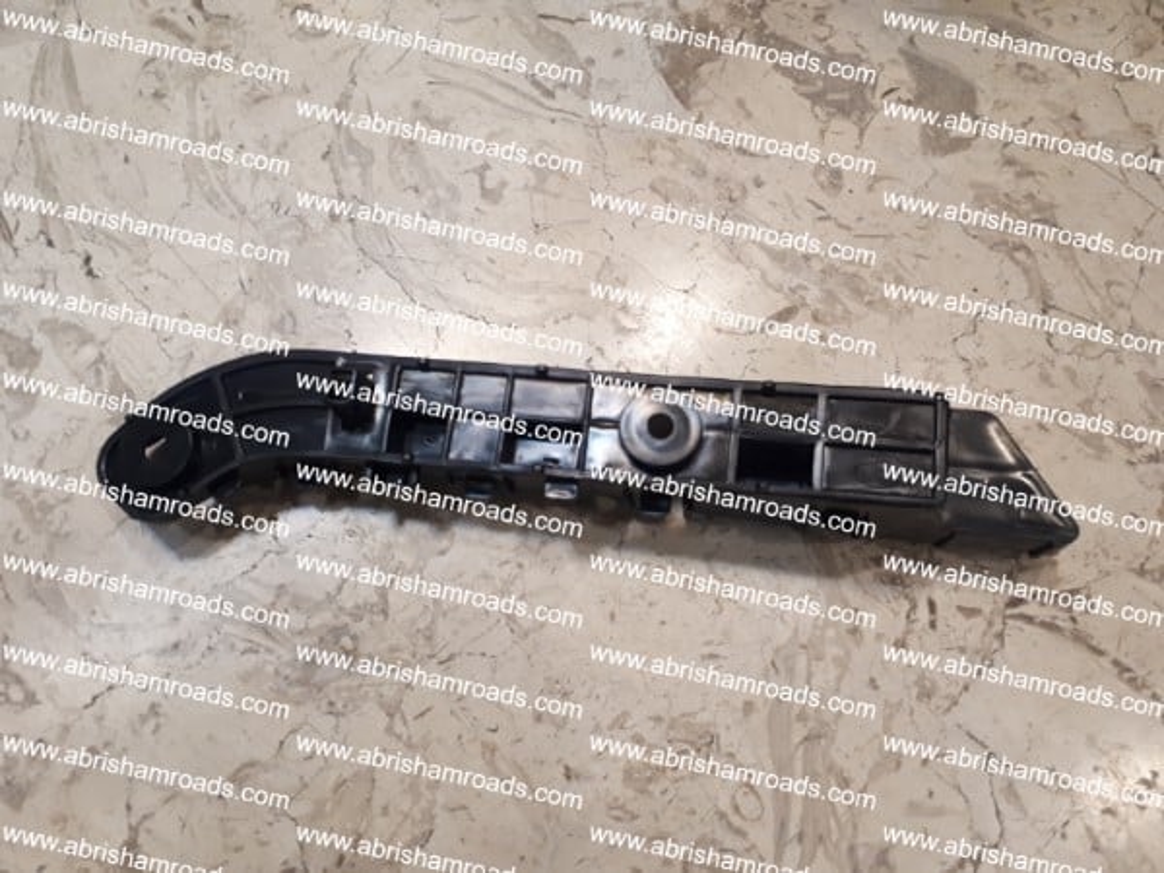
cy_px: 436
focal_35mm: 27
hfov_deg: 65.3
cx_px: 582
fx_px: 908
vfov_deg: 51.4
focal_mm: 3.6
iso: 200
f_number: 1.9
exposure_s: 1/17
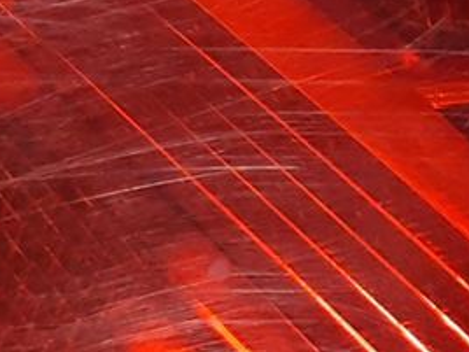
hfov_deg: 9.0
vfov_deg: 7.3
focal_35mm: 199
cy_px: 634
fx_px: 2696
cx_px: 1120
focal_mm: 3.93
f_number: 1.7
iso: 125
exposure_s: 1/50
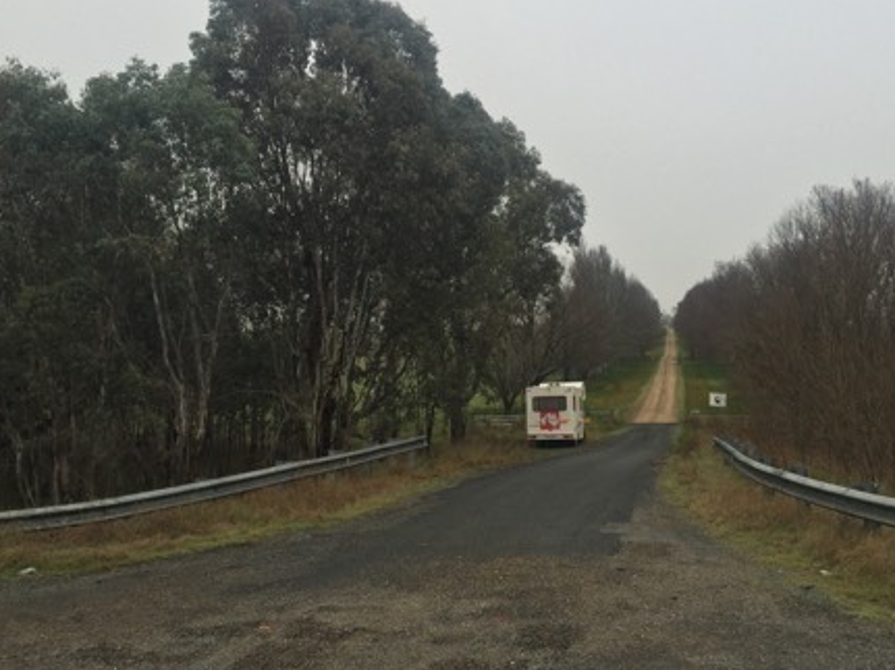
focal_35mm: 35
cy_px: 330
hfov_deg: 52.4
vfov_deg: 40.7
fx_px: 905
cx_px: 525
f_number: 2.2
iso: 32
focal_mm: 4.15
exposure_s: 1/280
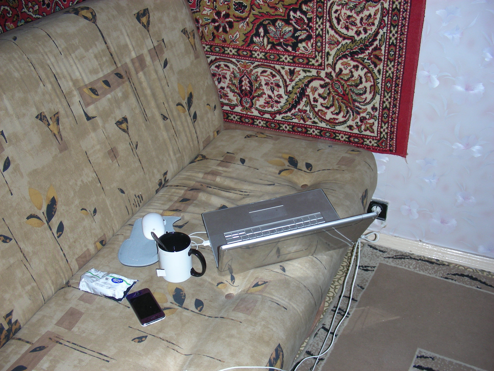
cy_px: 186
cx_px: 247
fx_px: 542
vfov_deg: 37.7
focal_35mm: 38
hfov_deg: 49.0
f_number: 3.5
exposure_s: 1/60
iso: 83
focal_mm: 6.3
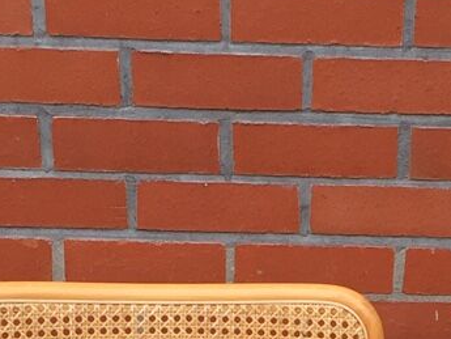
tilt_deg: -40.3
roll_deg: -4.6
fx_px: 1786
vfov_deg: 10.3
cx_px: 356
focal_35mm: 137
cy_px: 580
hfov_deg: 14.3
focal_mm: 4.15
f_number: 2.2
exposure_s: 1/430
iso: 32
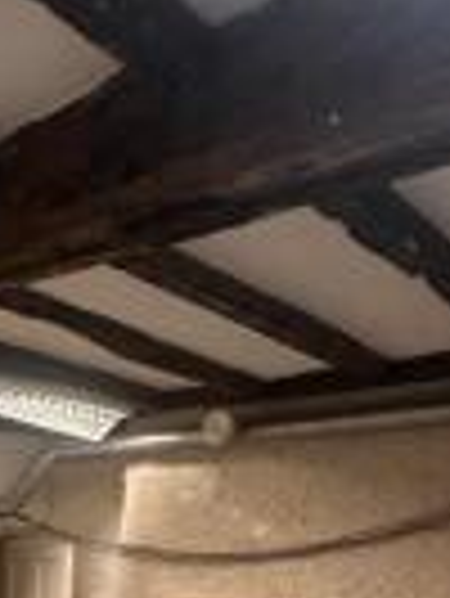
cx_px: -108
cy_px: 650
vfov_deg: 35.5
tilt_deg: -5.1
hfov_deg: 27.3
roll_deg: -2.3
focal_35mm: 46
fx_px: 796
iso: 500
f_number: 2.2
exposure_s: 1/50
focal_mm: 2.22
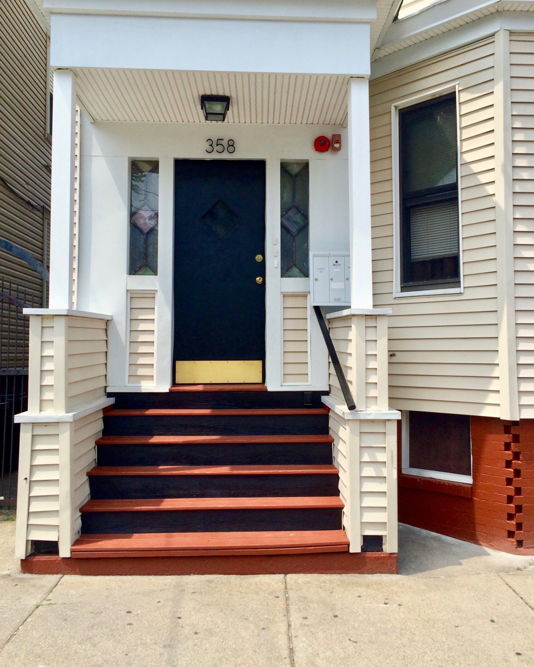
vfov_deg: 57.1
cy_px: 316
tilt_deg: +0.3
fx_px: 612
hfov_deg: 47.1
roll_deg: +2.0
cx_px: 272
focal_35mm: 31
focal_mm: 4.15
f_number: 2.2
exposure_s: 1/1953
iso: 32
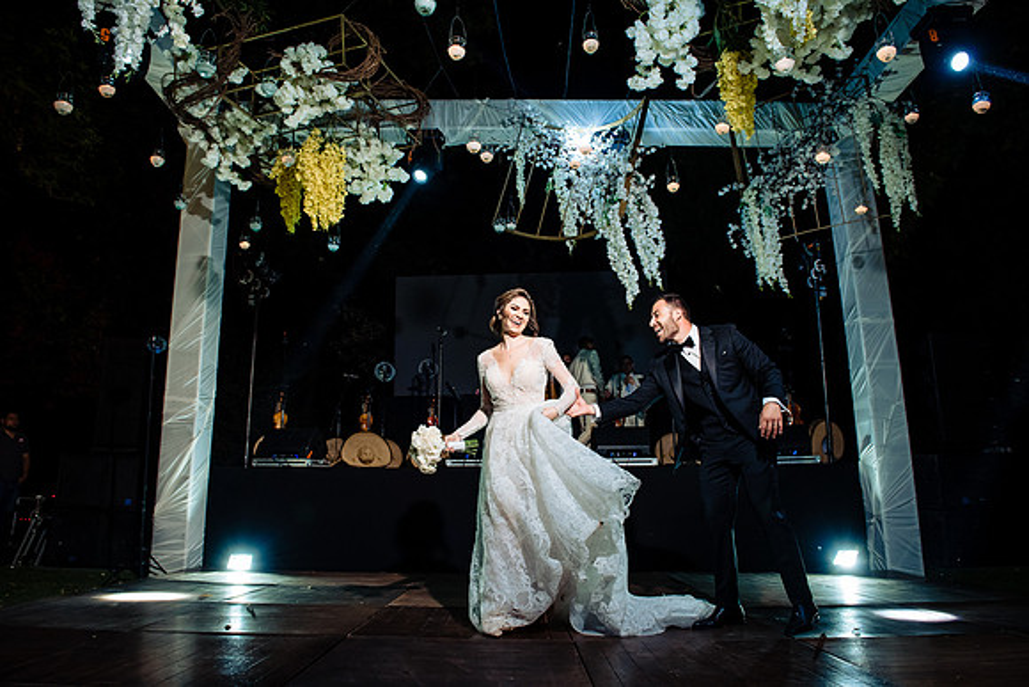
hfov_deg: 73.7
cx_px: 514
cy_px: 344
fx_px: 686
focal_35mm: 24
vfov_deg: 53.2
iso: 2000
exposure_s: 1/60
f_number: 7.1
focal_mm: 24
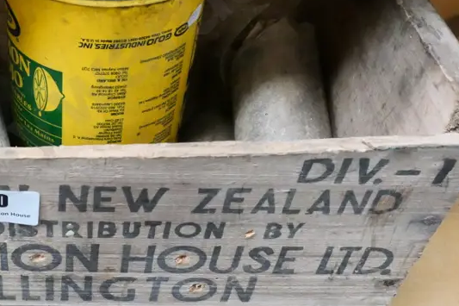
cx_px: 100
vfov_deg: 27.7
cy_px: 84
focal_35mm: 48
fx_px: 612
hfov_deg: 39.7
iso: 6400
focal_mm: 12
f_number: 5.6
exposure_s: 1/160
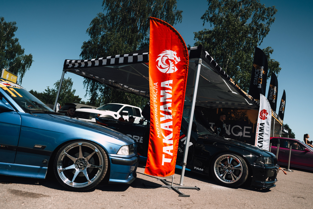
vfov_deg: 49.6
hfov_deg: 69.6
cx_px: 156
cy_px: 113
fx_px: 225
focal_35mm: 26
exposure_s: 1/8000
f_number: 2.5
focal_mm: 24
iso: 360
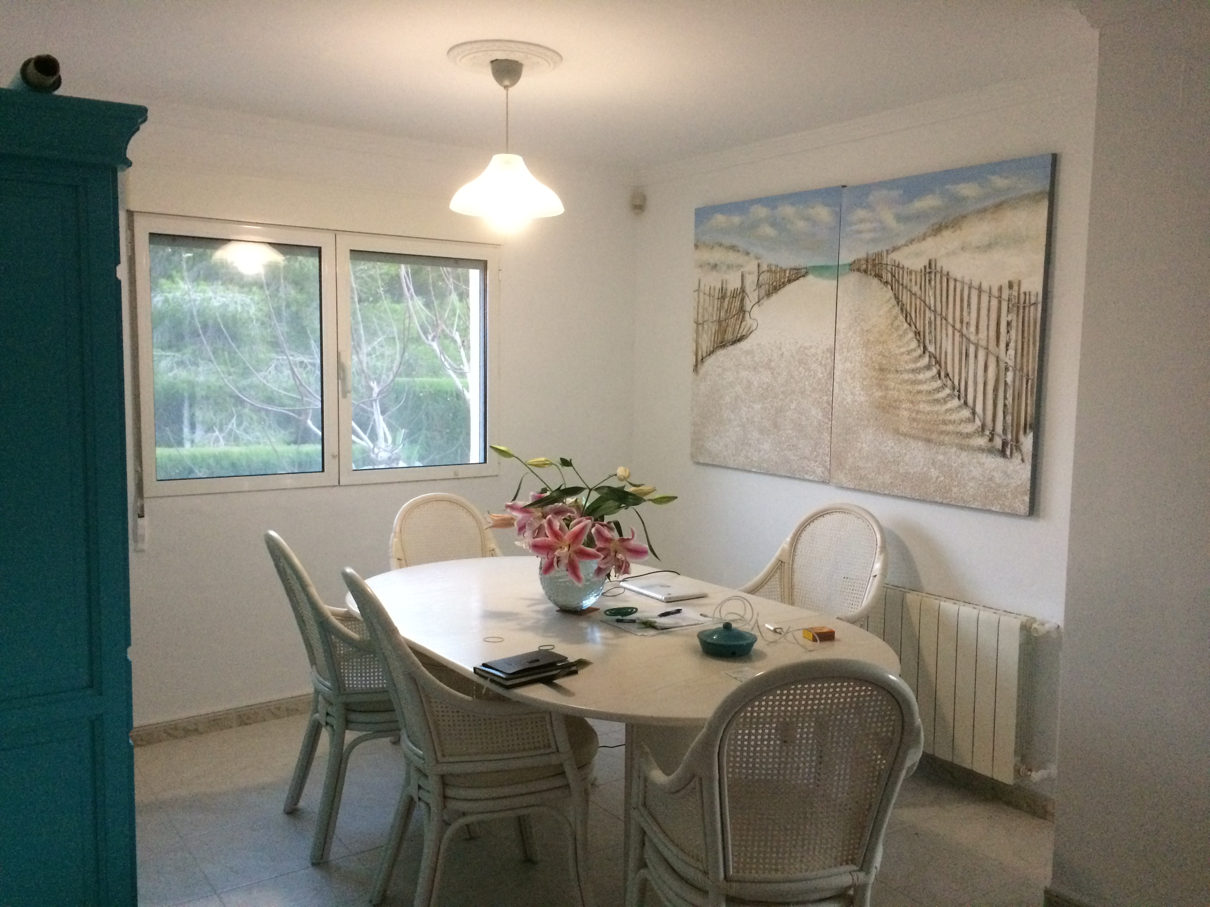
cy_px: 454
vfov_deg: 48.2
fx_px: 1014
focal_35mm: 29
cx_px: 605
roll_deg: +0.2
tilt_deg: -4.4
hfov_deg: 61.7
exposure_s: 1/25
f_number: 2.2
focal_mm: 4.15
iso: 320
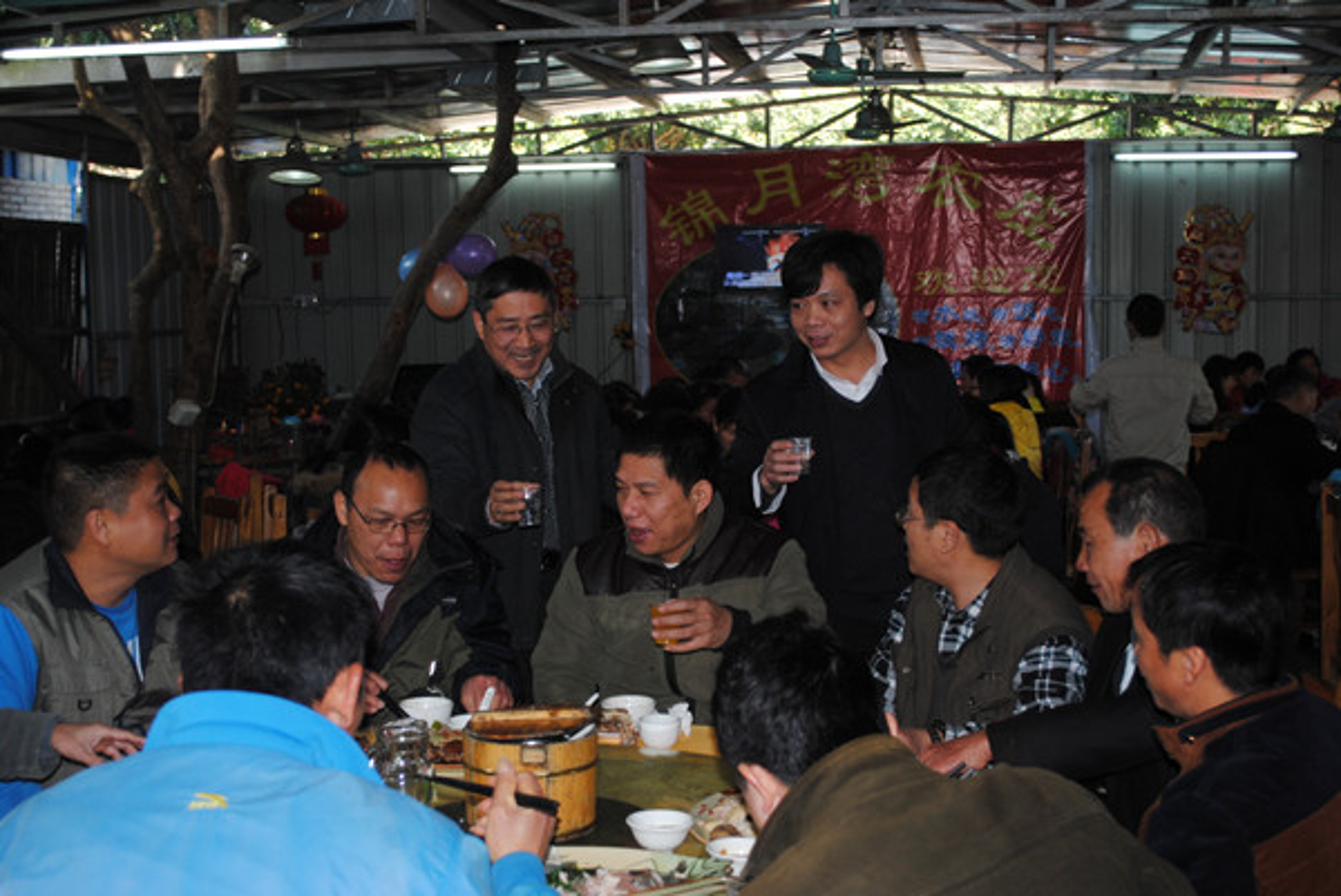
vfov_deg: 26.5
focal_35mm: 51
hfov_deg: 38.9
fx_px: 1901
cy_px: 448
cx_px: 670
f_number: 5
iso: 200
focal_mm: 34
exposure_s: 1/60
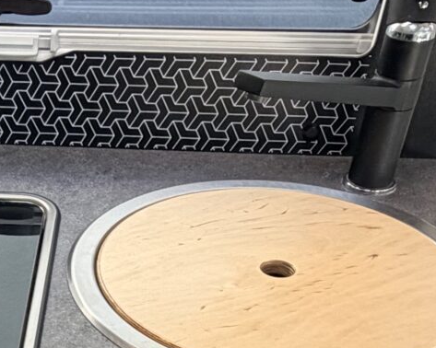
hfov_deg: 24.1
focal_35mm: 74
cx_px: -42
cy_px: 474
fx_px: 954
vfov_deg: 18.9
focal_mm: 2.22
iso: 100
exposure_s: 1/121
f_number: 2.2
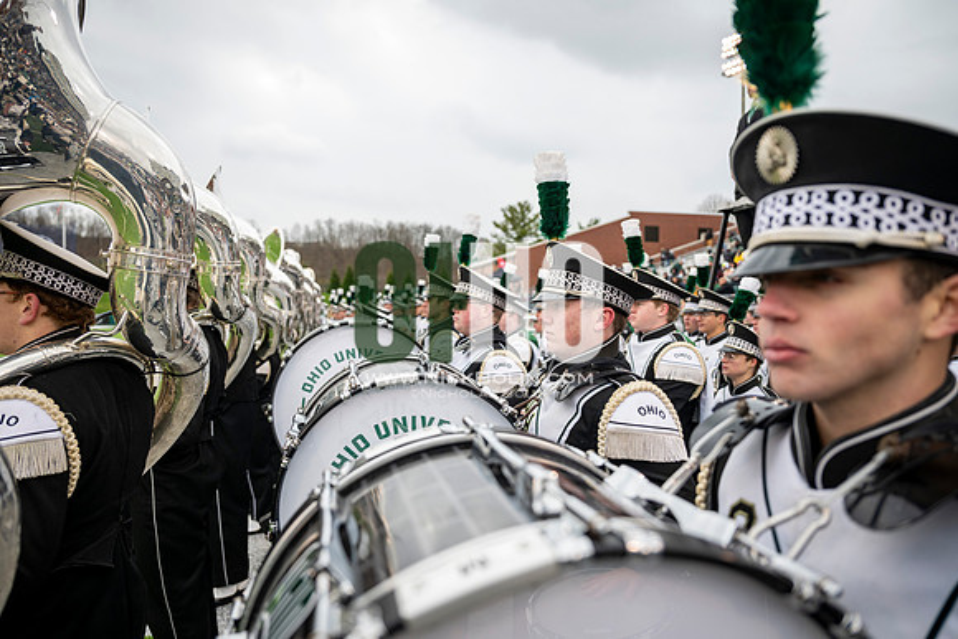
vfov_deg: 53.2
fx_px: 639
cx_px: 479
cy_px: 320
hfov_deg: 73.7
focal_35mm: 24
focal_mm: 24
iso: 160
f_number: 2.8
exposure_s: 1/500
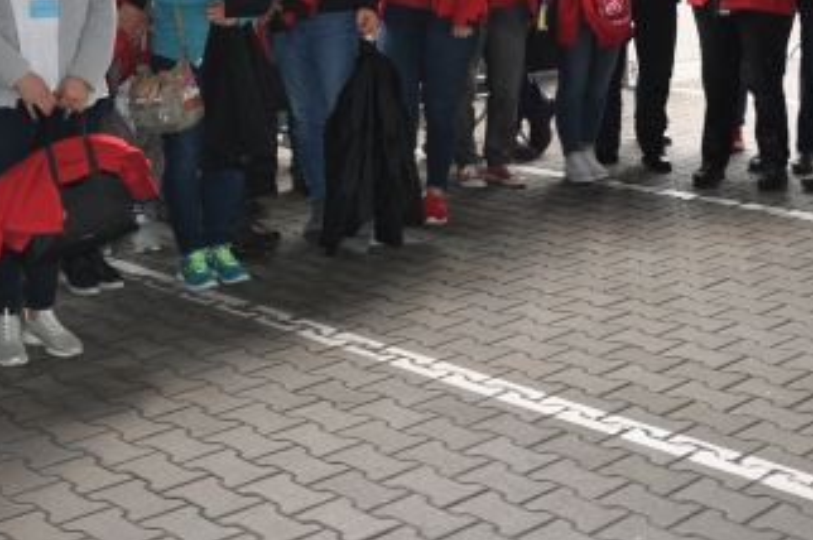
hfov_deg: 29.3
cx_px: 144
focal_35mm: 67
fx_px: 1512
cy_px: -59
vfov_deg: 19.4
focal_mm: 18
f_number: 4
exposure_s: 1/200
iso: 200
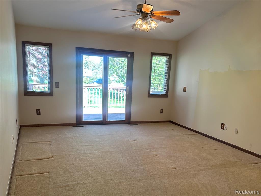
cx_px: 130
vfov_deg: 56.8
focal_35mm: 24
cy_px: 98
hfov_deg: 71.6
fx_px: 181
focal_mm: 6.86
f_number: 1.78
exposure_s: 1/60
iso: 125
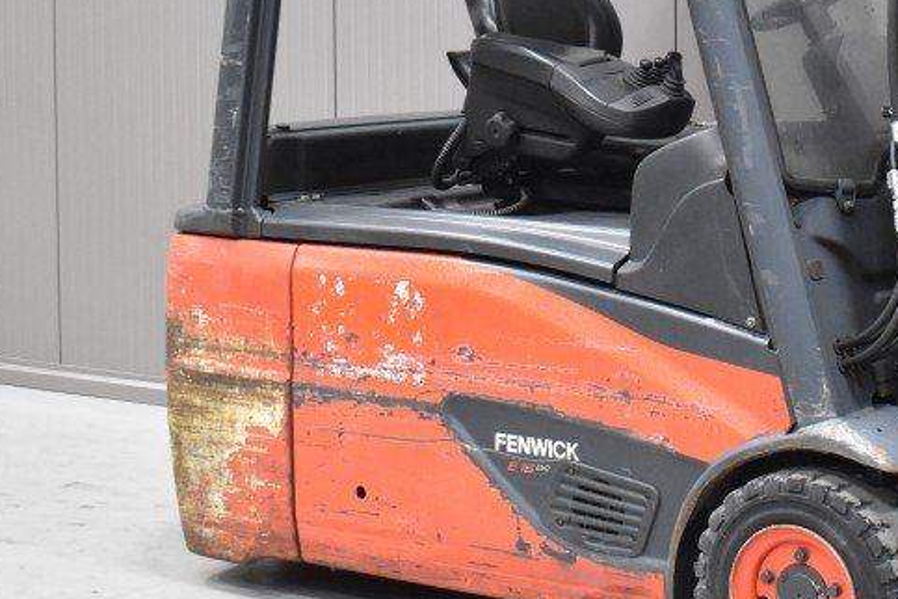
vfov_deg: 14.6
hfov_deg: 21.4
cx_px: 790
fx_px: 2326
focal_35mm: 93
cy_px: 108
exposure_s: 1/25
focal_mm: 25
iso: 1600
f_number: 5
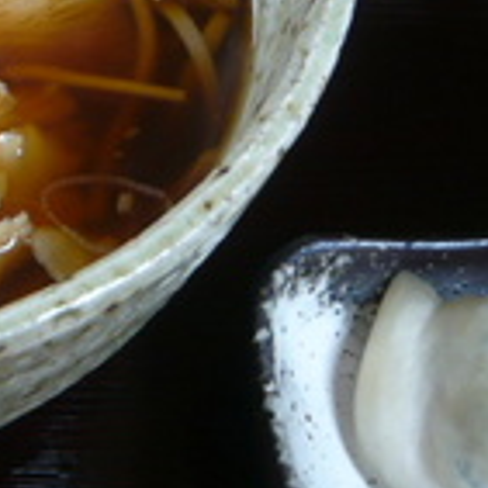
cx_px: -190
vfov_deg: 19.4
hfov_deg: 18.2
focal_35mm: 87
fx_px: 1388
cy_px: -5
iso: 125
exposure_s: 1/30
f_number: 2.8
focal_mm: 5.5
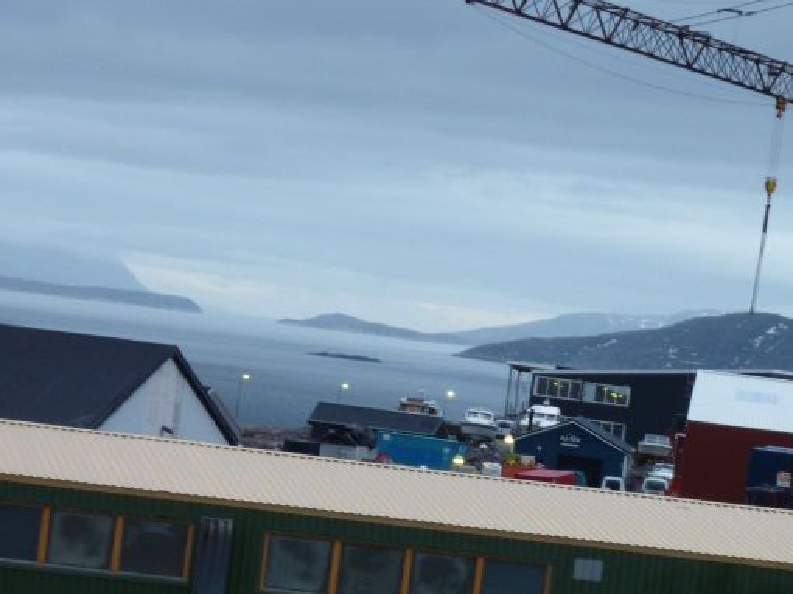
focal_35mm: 215
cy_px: 387
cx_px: 585
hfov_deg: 9.2
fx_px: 4923
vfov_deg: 6.9
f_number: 4.5
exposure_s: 1/2
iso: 80
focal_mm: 22.5
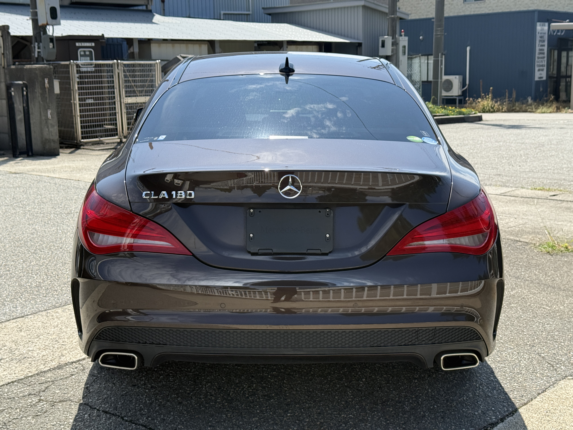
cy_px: 215
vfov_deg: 30.3
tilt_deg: -9.3
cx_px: 286
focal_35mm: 48
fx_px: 795
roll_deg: +1.5
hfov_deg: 39.7
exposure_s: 1/3534
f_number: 1.78
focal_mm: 6.76
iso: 80
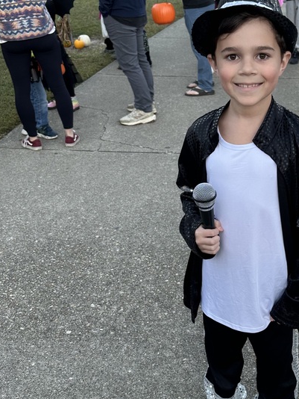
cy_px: 226
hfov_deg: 30.9
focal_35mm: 46
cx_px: 230
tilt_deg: -28.2
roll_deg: +0.2
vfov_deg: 41.1
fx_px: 529
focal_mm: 6.86
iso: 50
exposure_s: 1/123
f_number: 1.78
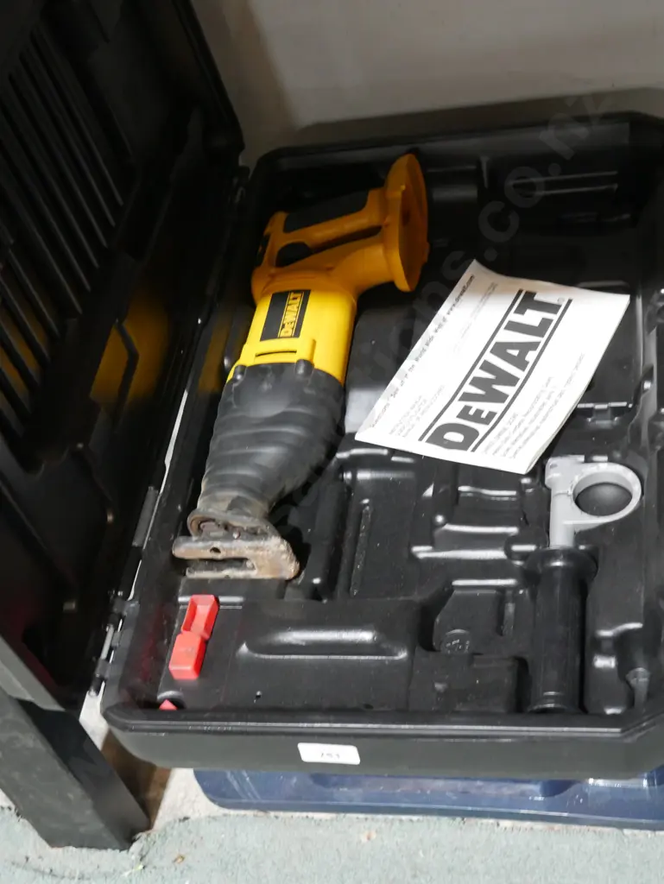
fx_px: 1380
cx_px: 332
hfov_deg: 27.1
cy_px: 442
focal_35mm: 54
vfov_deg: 35.5
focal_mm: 27
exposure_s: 1/60
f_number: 5.3
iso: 2500
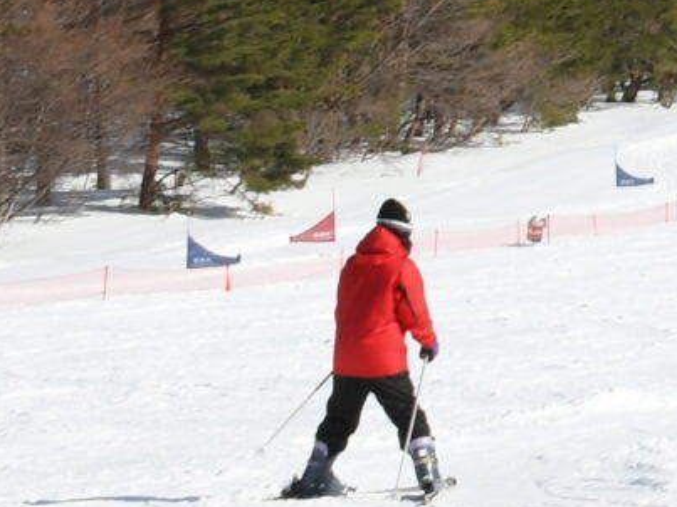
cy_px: -711
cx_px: 1848
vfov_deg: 6.4
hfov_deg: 8.0
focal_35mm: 220
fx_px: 4301
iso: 200
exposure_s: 1/250
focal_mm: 24
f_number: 13
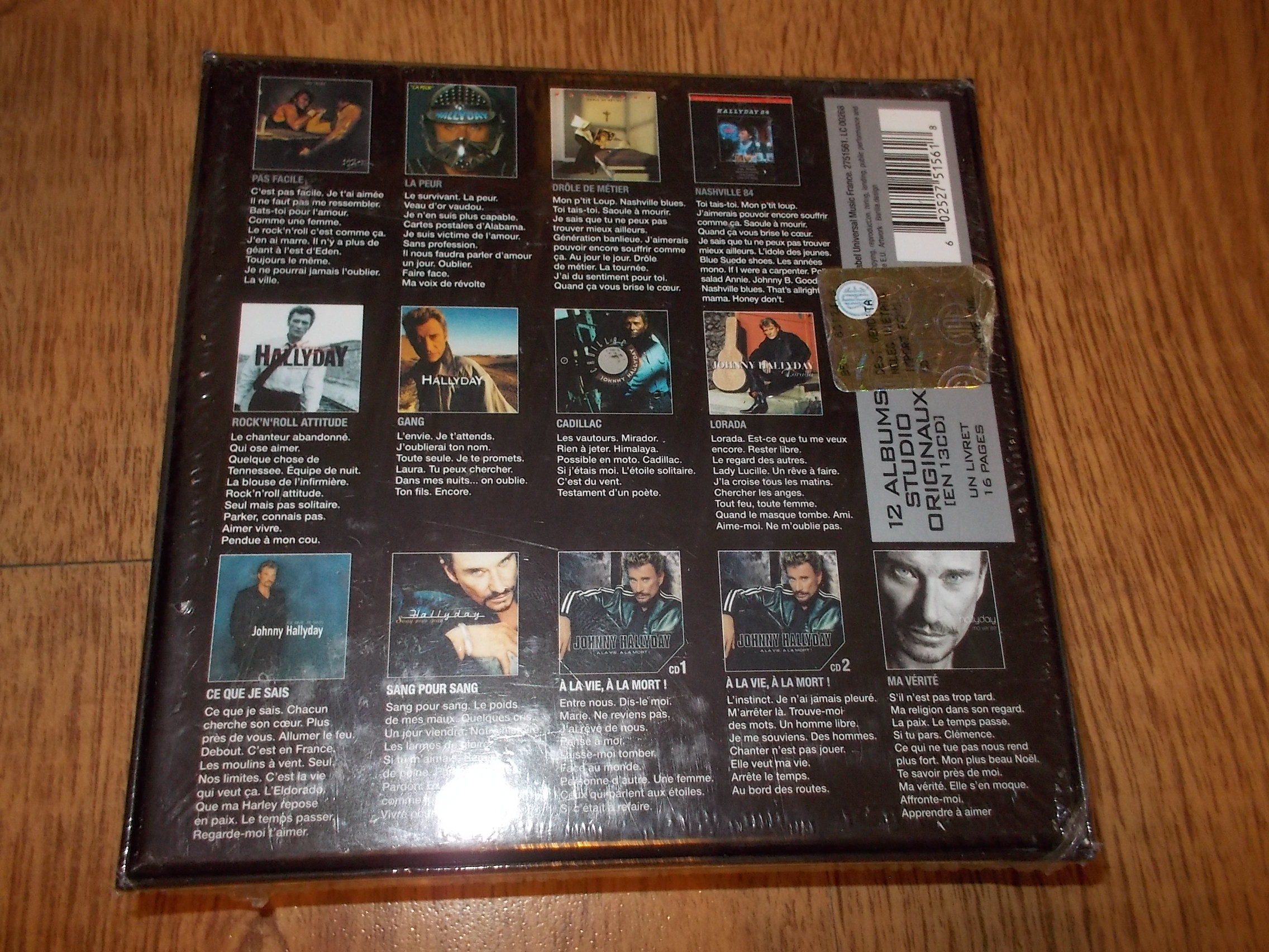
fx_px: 1063
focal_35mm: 29
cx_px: 634
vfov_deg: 48.2
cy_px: 476
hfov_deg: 61.7
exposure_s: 1/30
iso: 200
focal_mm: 4.1
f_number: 3.3
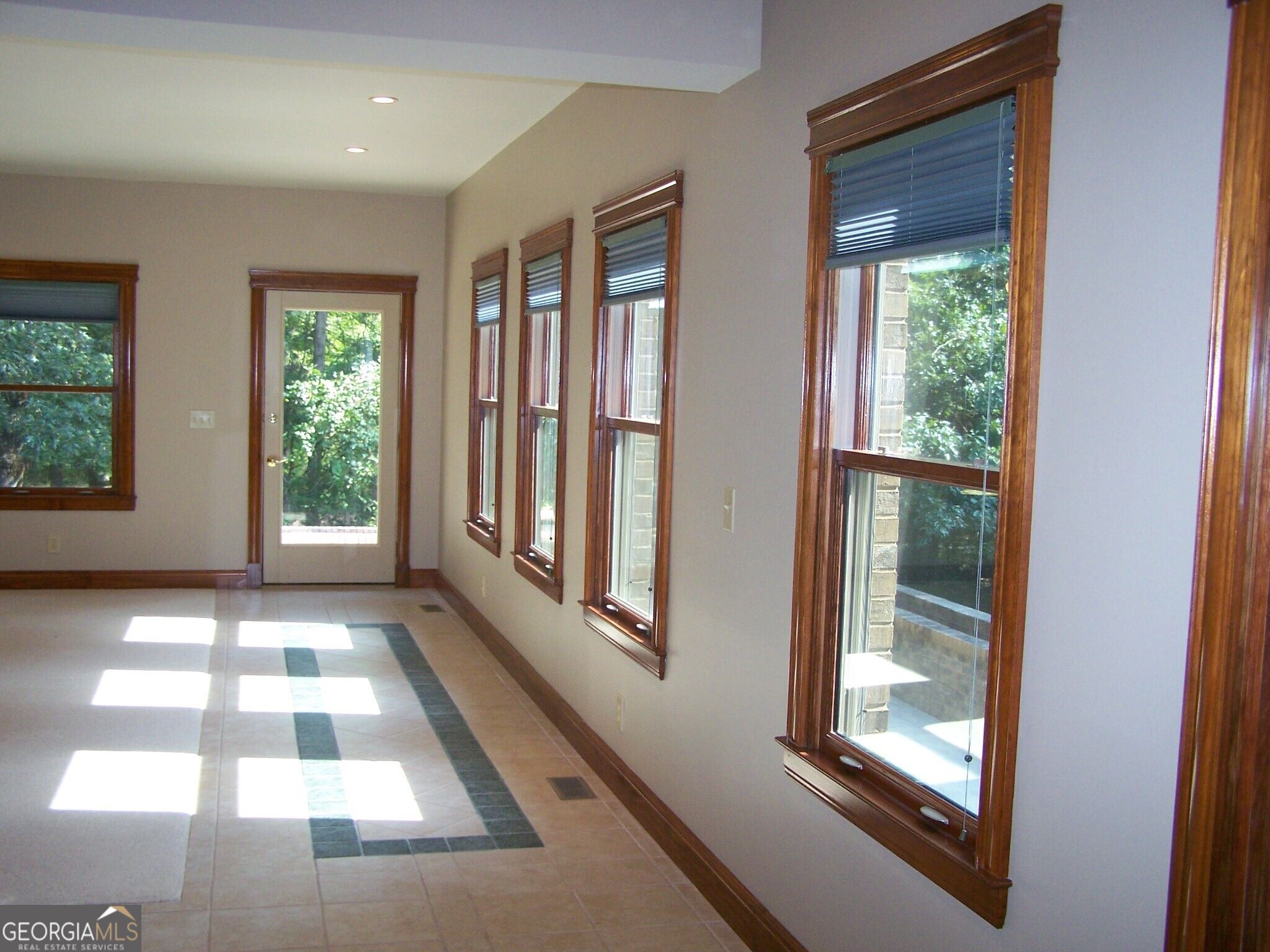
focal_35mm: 38
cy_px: 476
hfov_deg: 49.0
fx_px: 1394
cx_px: 635
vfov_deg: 37.7
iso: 160
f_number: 2.8
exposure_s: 1/60
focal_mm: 6.3
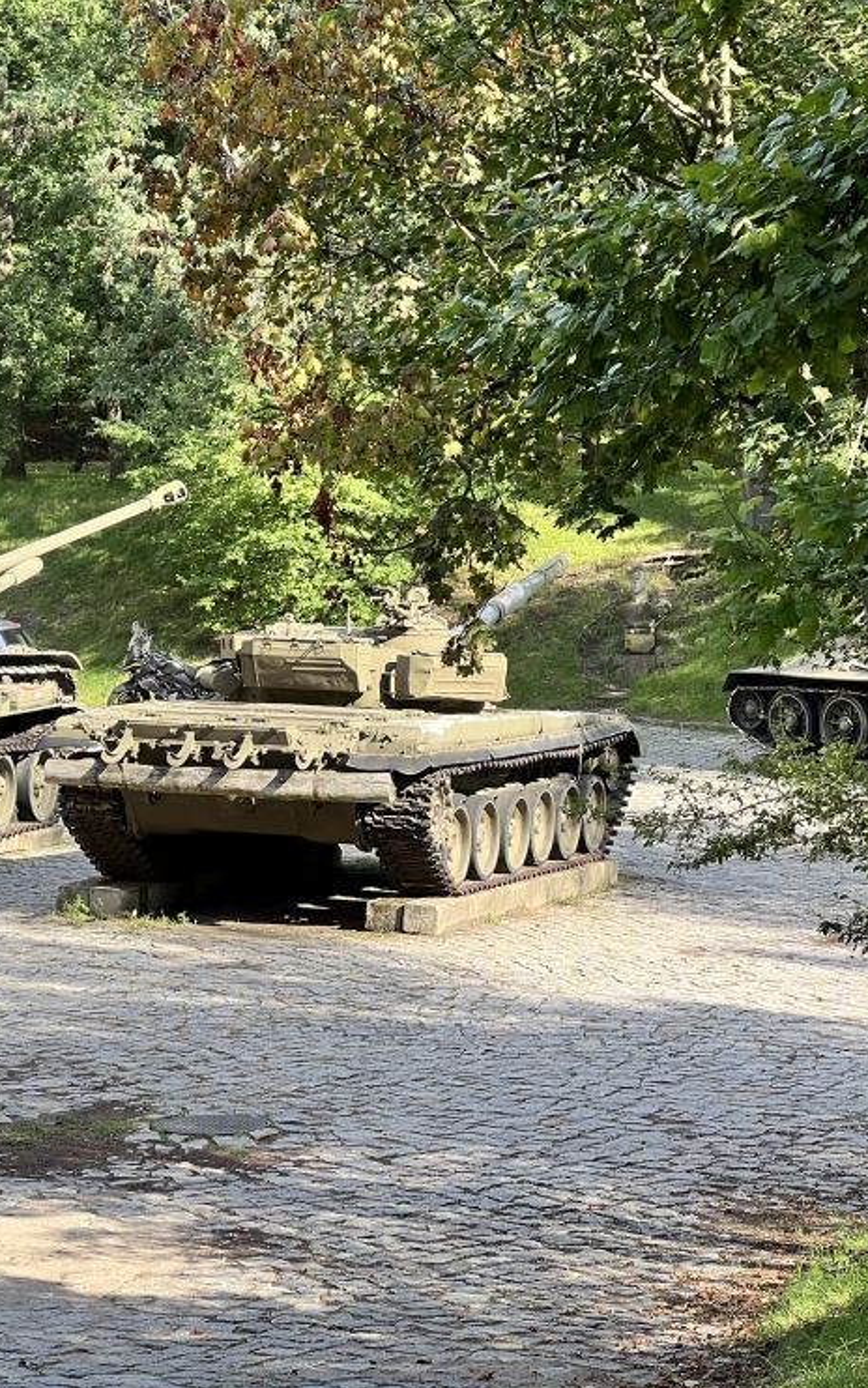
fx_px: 4162
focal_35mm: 110
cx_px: 266
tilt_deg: -3.3
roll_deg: +0.2
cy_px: 700
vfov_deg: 18.9
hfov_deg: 11.9
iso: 32
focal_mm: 9
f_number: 2.8
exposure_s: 1/125
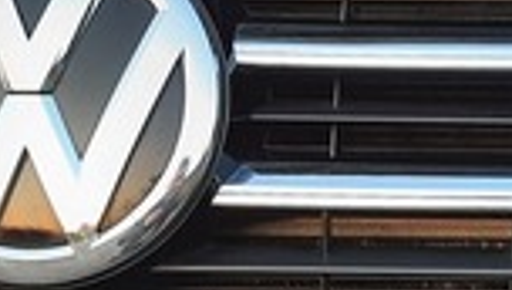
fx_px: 1550
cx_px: 515
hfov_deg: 18.3
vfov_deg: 10.3
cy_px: 437
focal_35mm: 114
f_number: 2
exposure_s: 1/60
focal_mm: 4.6
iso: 32
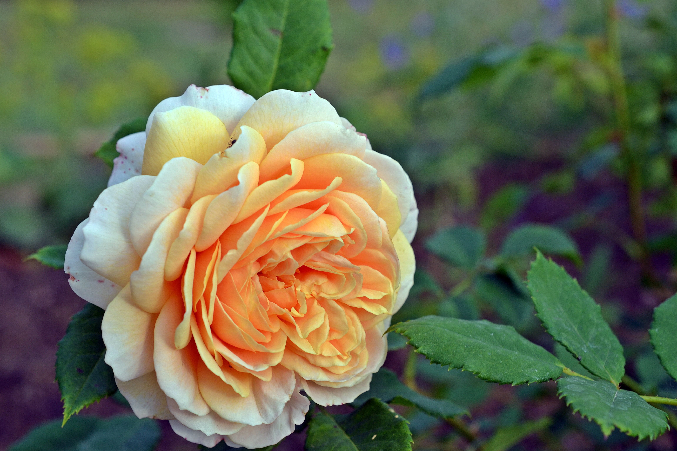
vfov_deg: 22.6
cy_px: 226
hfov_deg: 33.4
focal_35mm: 60
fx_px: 1128
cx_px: 338
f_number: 6.3
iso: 100
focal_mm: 40
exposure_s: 1/160
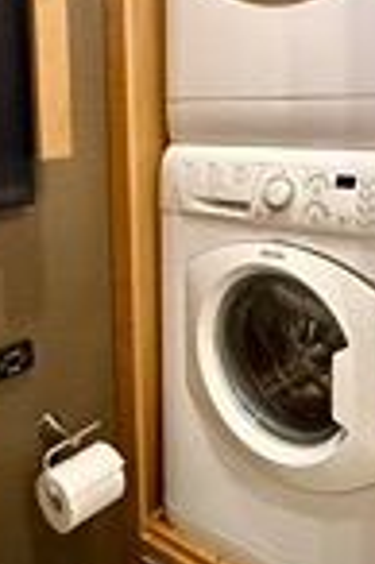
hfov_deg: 33.3
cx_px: 213
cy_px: 162
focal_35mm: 40
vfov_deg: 47.2
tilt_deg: -5.6
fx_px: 626
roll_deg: +2.0
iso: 1000
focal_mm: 2.22
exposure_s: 1/60
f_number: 2.2
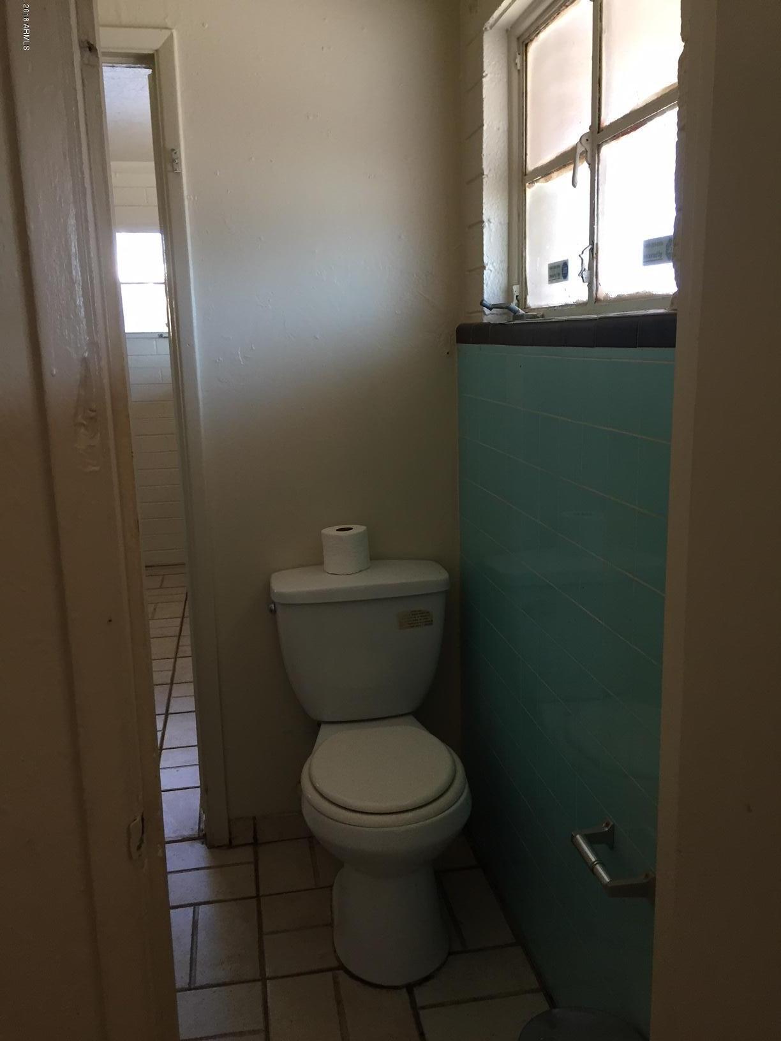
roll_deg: +1.5
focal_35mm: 29
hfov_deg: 48.2
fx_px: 872
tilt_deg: -11.2
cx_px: 390
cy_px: 520
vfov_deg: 61.7
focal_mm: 4.15
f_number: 2.2
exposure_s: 1/30
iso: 50
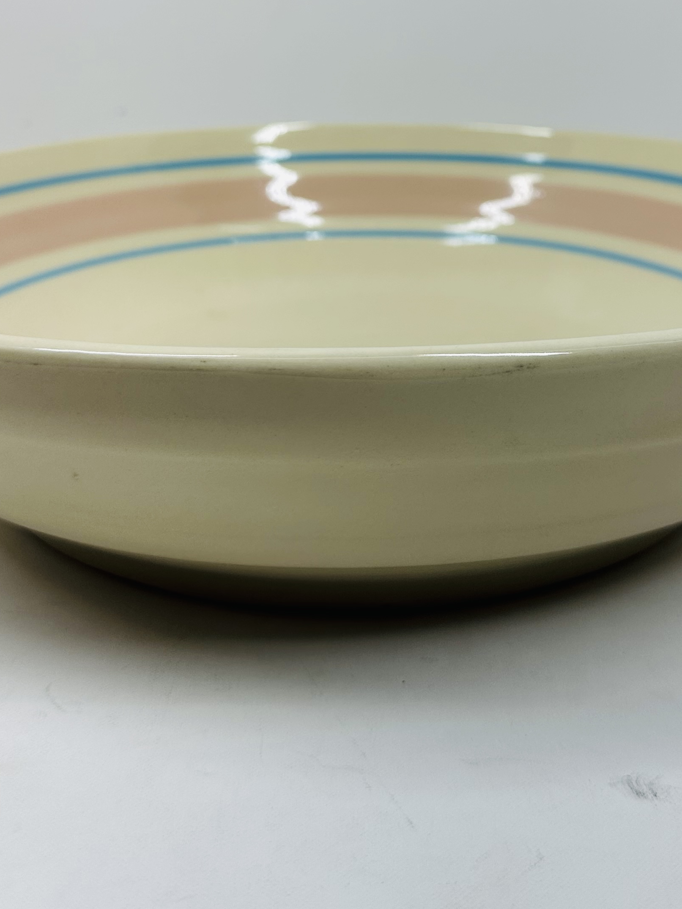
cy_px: 208
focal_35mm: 45
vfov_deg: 40.7
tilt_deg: -10.4
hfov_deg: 32.1
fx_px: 1182
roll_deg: -0.7
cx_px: 390
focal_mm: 6.86
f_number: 1.78
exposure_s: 1/1131
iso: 80
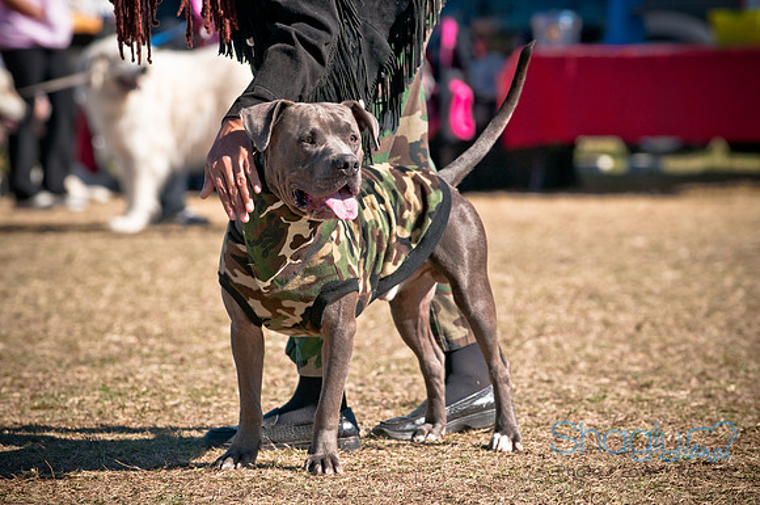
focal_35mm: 248
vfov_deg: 5.5
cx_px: 380
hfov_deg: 8.3
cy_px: 252
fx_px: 5218
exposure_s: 1/1250
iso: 200
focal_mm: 165
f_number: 5
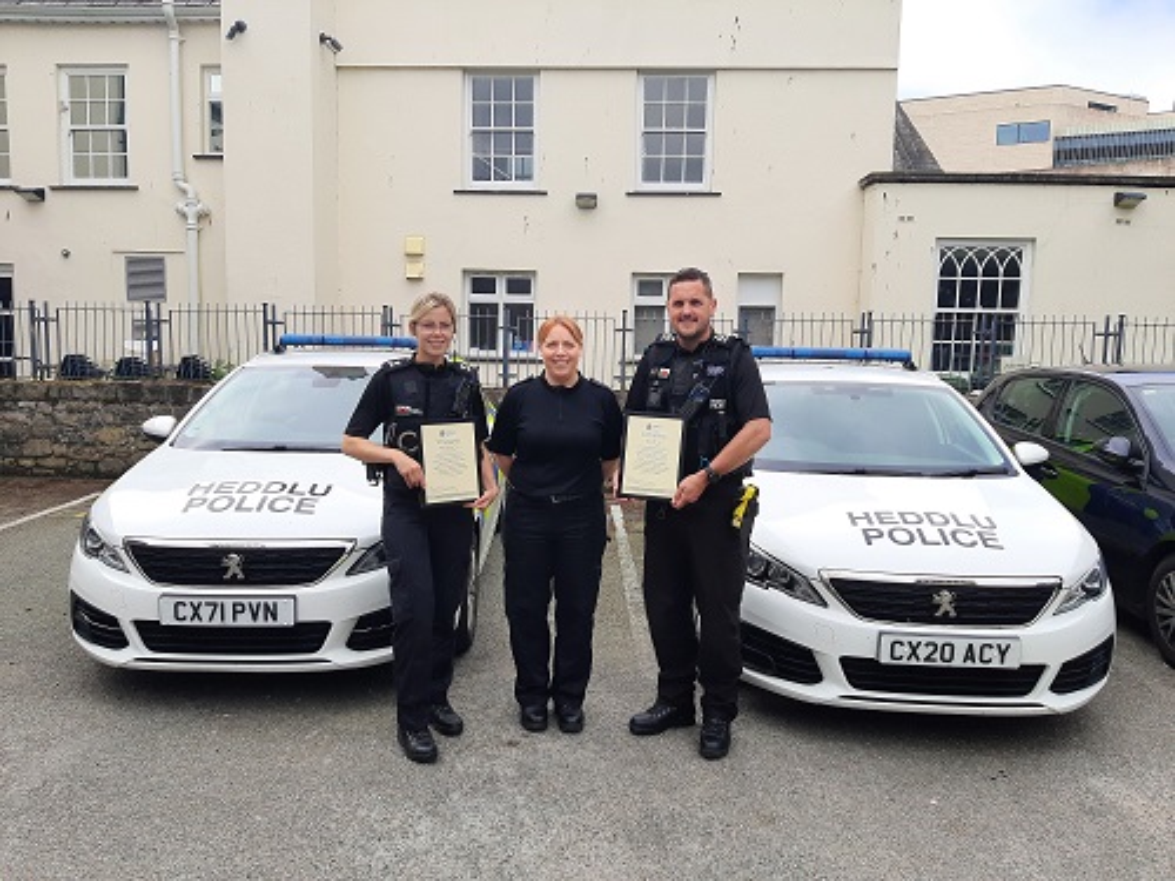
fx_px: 883
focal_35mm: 26
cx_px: 588
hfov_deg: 67.3
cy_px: 440
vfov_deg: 53.1
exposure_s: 1/647
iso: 40
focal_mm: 3.92
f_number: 1.7
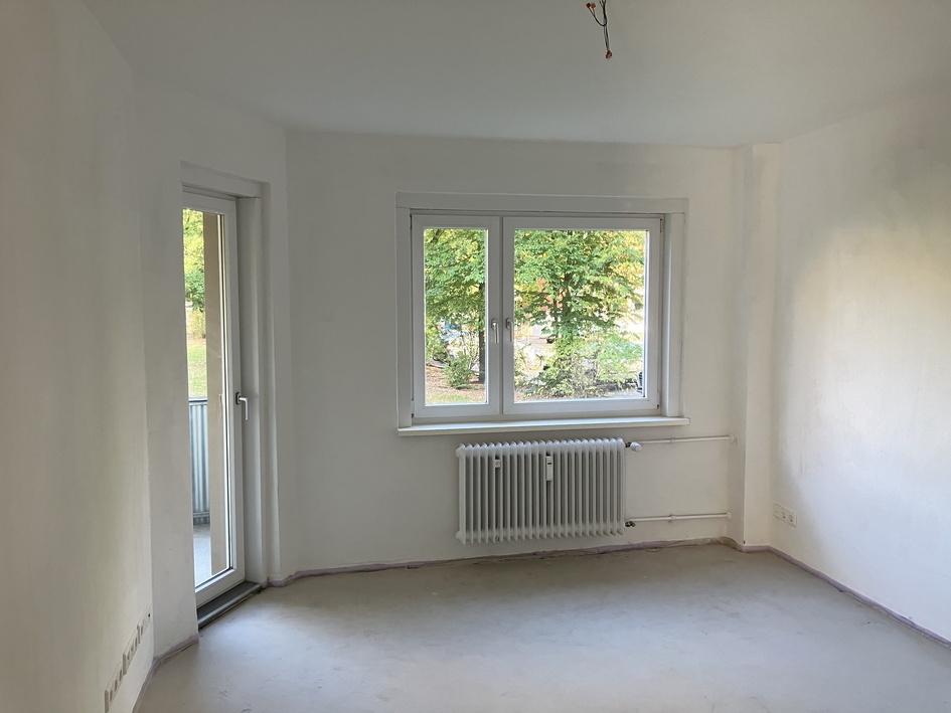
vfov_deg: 49.8
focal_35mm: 28
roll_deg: +0.6
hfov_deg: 63.4
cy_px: 356
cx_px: 476
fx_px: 769
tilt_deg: -4.0
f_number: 1.8
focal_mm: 3.99
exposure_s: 1/75
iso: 80
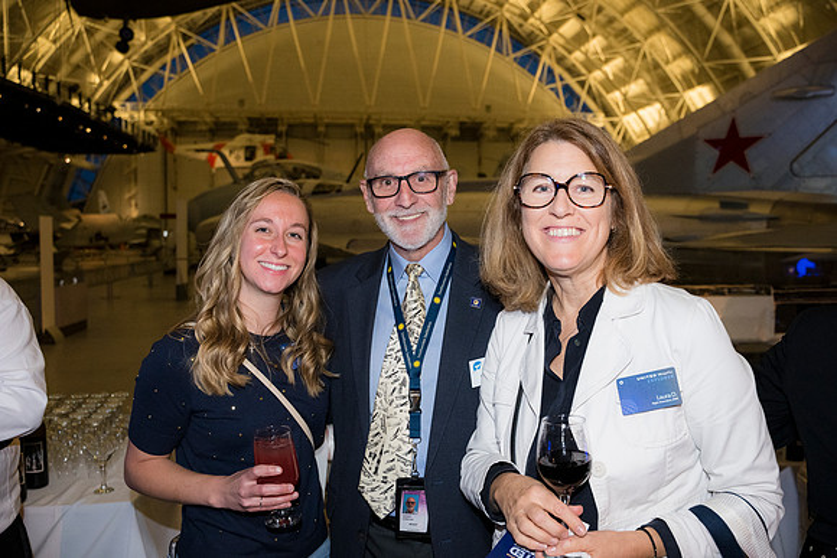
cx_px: 418
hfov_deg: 62.8
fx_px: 686
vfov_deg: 44.3
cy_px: 279
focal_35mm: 30
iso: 3200
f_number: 4
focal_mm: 29.5
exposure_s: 1/160
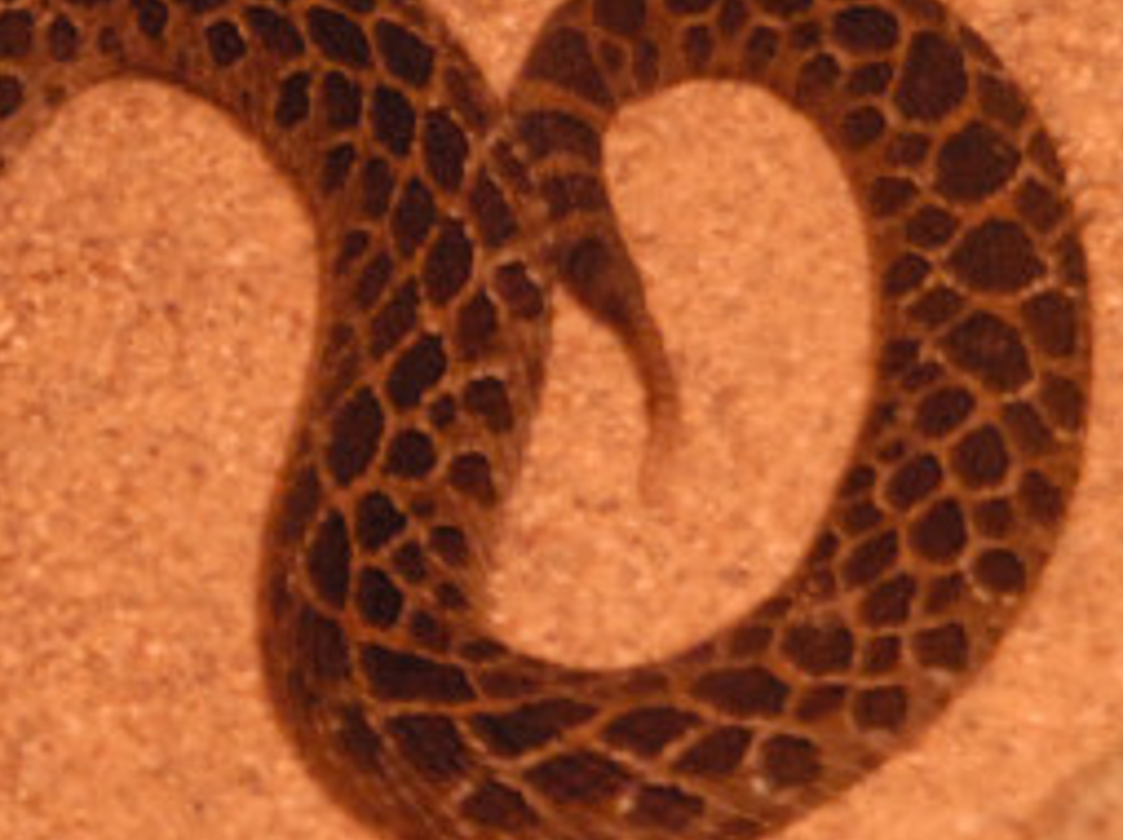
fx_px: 11069
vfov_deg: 4.3
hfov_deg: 5.8
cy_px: 188
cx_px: 345
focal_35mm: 342
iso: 1600
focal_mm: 75
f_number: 4.5
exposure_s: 1/80
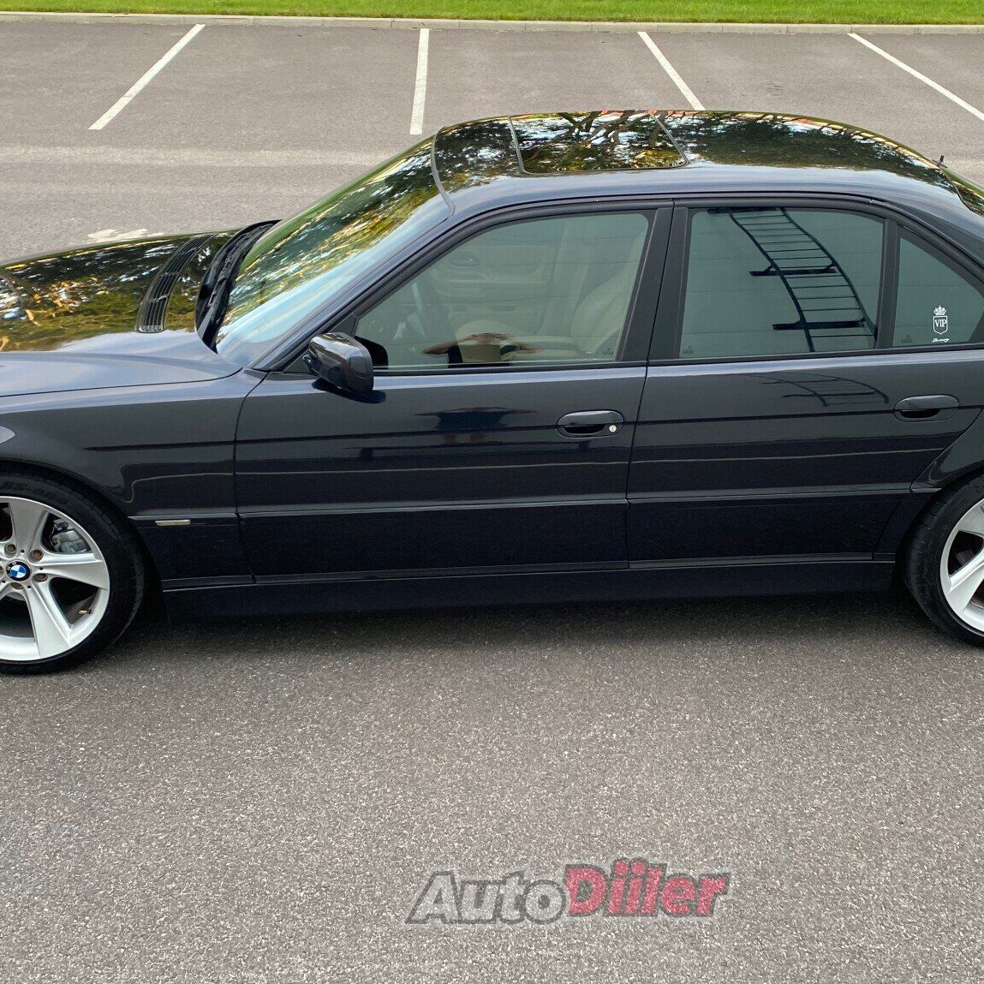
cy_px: 388
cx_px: 567
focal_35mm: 39
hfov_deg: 42.7
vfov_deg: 42.6
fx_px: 1254
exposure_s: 1/121
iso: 100
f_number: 1.8
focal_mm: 4.25
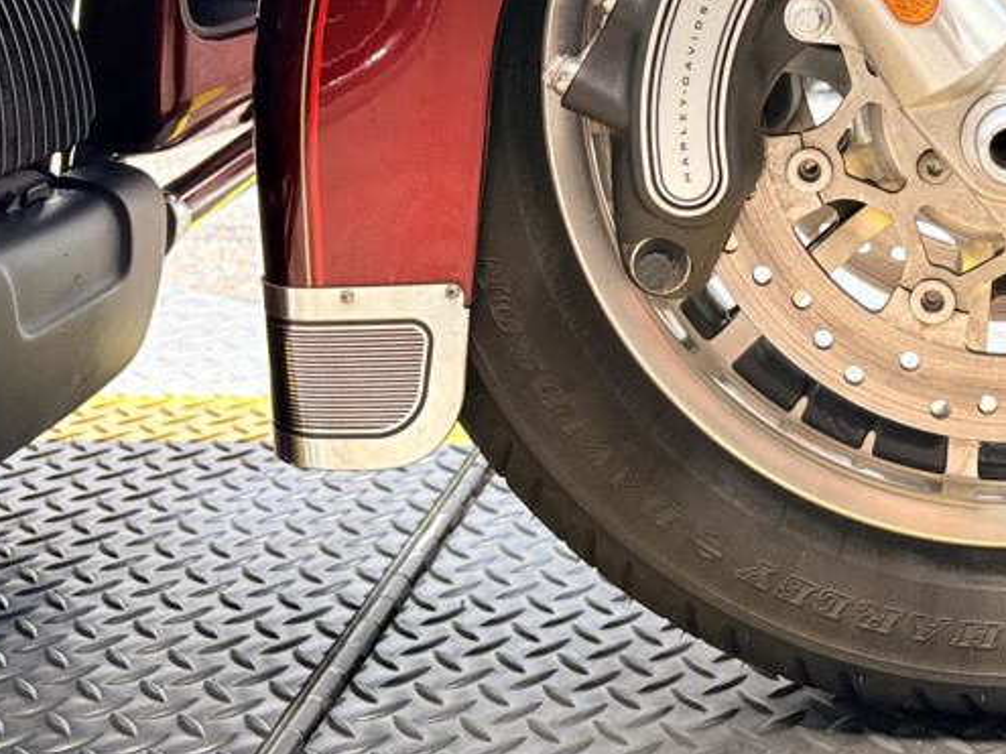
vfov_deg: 24.9
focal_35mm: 56
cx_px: 895
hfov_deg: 32.7
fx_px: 1627
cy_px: 12
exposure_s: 1/60
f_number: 1.6
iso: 80
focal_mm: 5.96
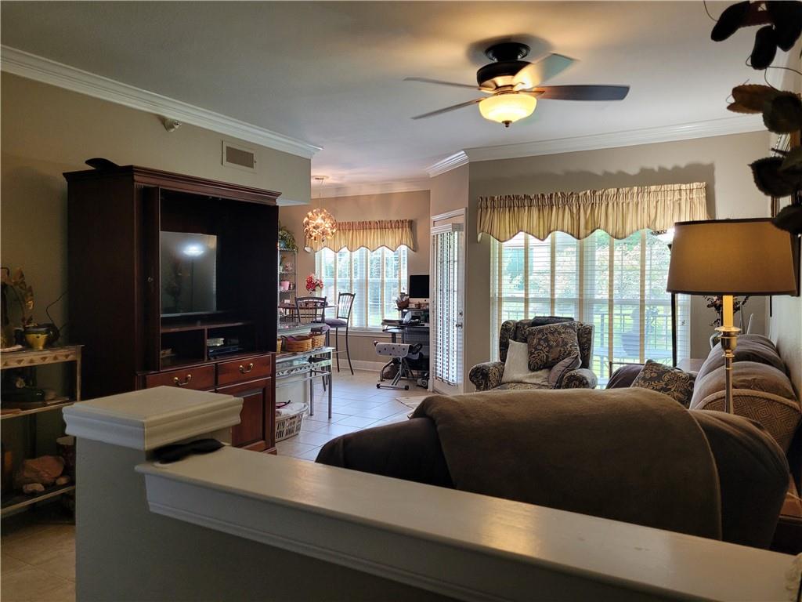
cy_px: 301
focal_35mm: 26
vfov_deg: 53.1
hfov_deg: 67.3
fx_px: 602
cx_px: 401
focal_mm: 5.4
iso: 200
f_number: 1.8
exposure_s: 1/120
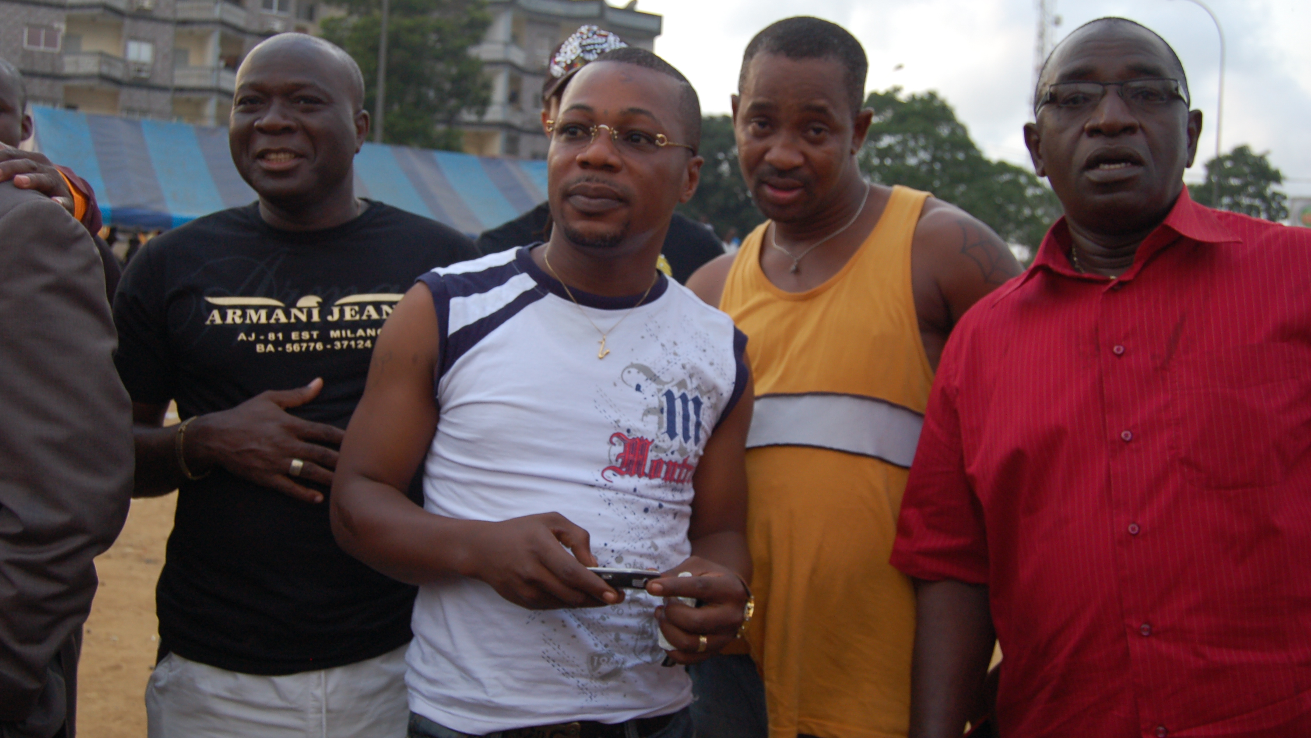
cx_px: 653
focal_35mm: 41
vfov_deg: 29.0
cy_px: 347
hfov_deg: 49.4
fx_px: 1425
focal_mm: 26
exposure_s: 1/100
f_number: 5
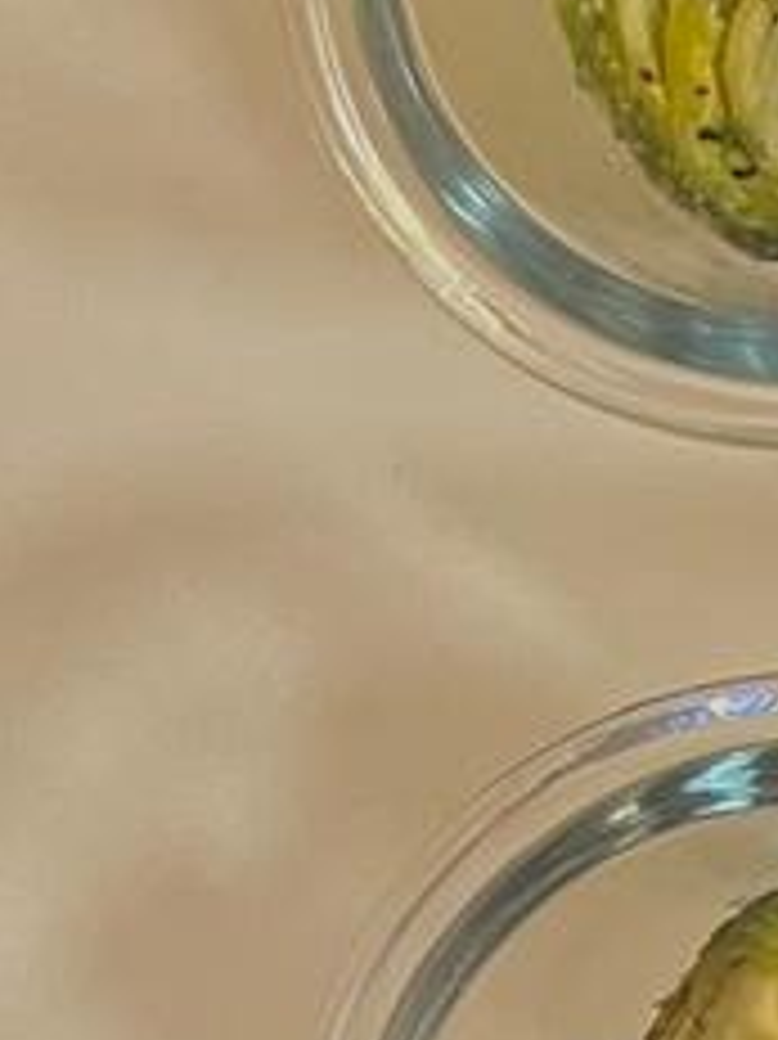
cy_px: 644
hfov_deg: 7.8
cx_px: 2419
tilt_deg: -86.3
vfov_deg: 12.2
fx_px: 4859
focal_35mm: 162
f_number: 1.6
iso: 320
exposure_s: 1/60
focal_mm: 5.1
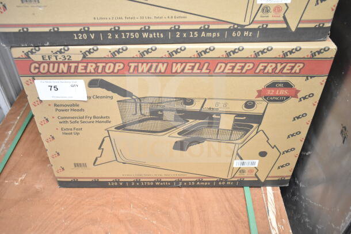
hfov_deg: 57.2
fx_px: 322
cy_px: 117
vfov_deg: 40.0
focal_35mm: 33
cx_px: 176
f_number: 3.8
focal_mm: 22
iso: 2200
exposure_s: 1/40
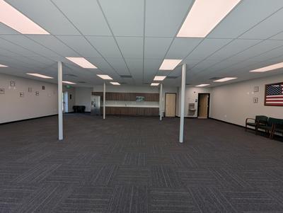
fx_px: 106
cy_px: 106
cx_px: 142
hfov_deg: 106.1
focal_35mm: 13
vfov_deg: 90.0
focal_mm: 1.95
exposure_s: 1/314
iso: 44
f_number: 2.2
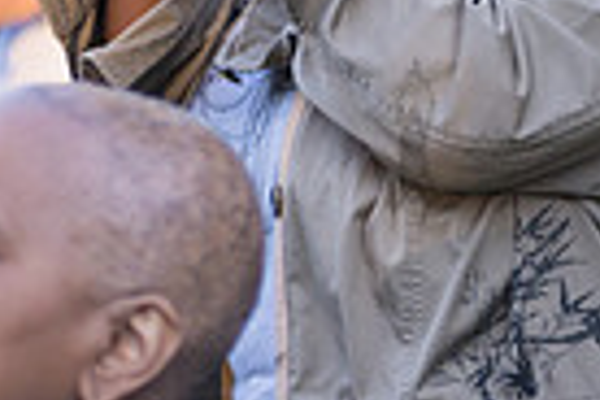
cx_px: 1252
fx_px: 9466
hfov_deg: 3.6
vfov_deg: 2.4
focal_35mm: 568
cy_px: 133
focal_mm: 135
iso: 400
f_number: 3.2
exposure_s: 1/200
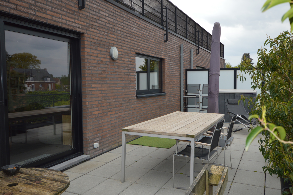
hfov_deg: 57.3
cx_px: 146
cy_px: 98
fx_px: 268
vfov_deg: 39.9
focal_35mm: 33
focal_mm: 22
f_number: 5
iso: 100
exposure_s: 1/200
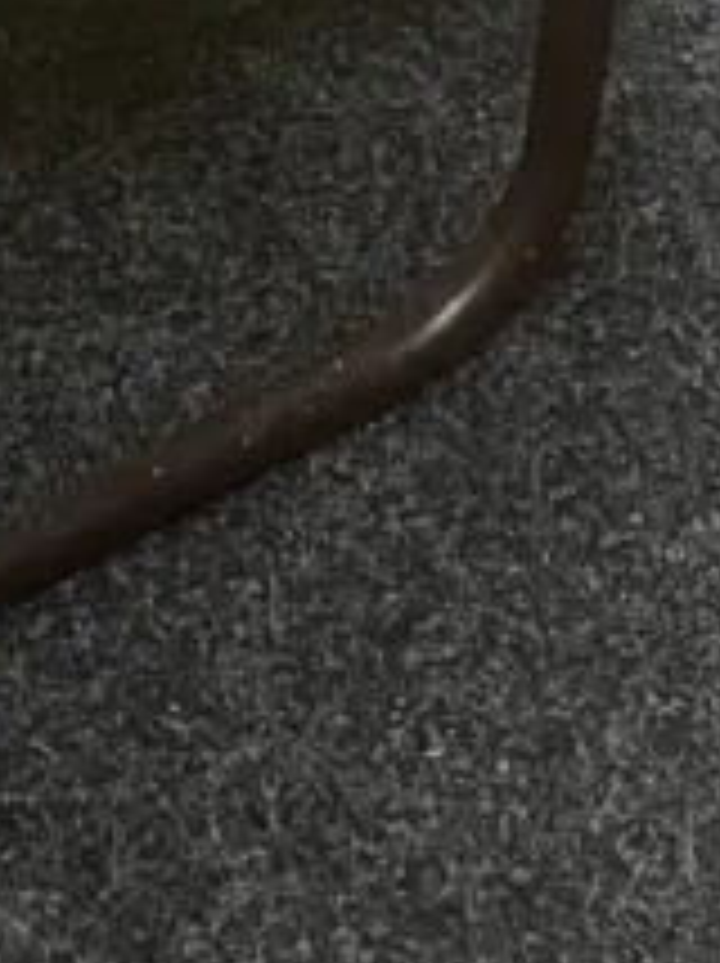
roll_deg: +2.2
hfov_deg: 10.9
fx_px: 3724
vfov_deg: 13.1
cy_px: -837
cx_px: -63
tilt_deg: -30.7
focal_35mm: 134
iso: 320
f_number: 1.8
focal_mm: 3.99
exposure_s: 1/50
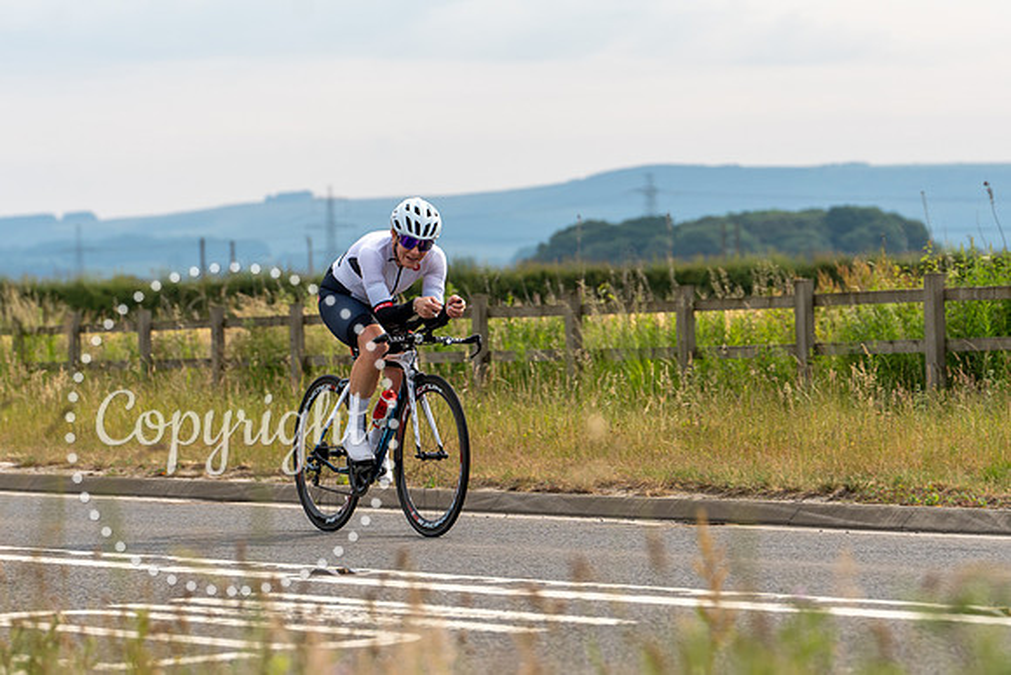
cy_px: 280
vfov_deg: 7.0
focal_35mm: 197
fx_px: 5531
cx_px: 511
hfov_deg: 10.4
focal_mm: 148
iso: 160
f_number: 5
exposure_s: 1/800
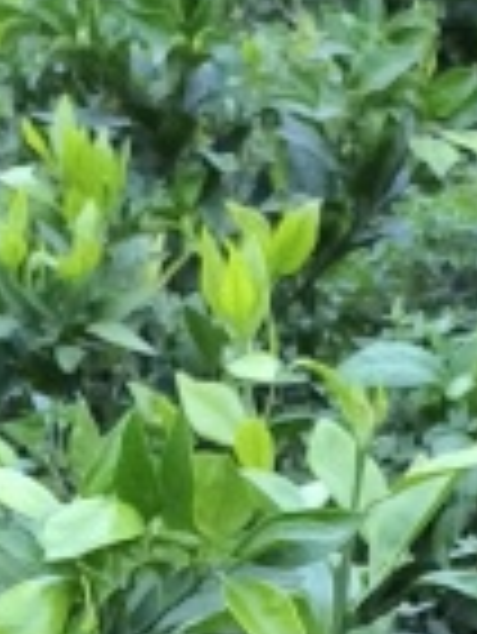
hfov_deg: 8.4
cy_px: 1882
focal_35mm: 174
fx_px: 3192
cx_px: 630
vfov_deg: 9.2
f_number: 1.79
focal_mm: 4.69
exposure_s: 1/25
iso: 780
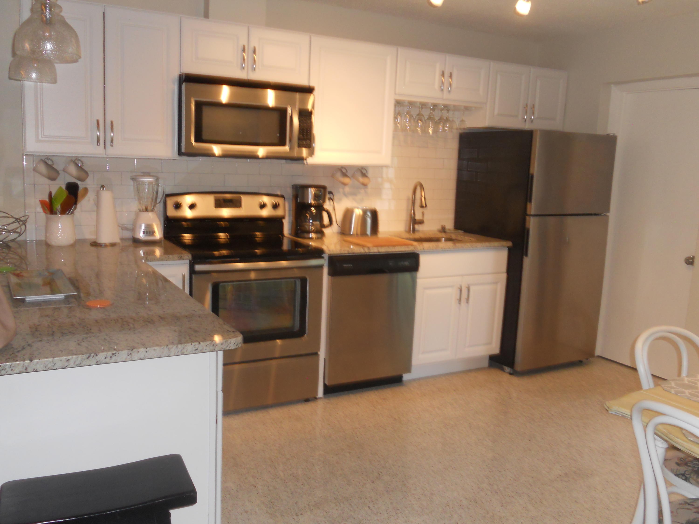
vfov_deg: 44.2
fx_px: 646
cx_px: 350
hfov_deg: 56.8
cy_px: 262
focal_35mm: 32
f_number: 3.5
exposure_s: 1/25
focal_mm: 5.8
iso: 200
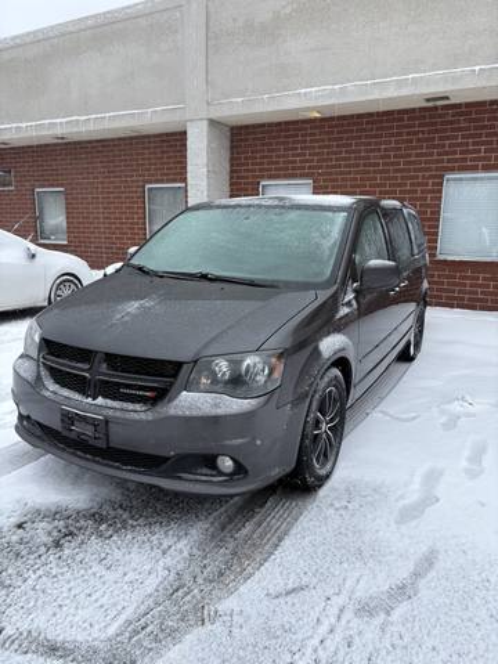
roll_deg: -0.7
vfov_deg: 67.3
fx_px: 499
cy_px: 332
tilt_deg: -11.1
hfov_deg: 53.1
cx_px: 249
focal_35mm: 26
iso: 50
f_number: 1.6
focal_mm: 5.96
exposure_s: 1/1155
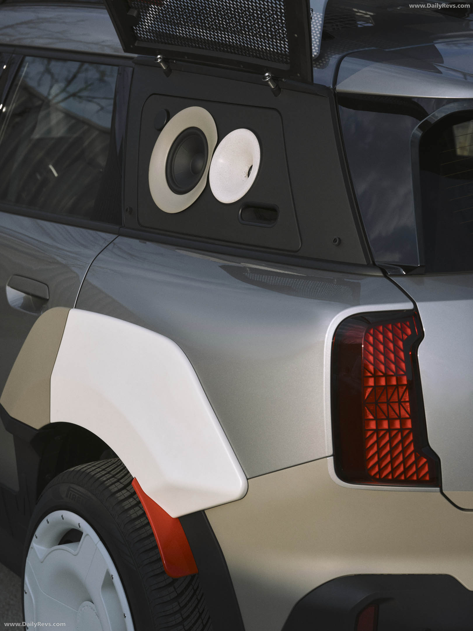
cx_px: 236
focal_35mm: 87
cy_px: 316
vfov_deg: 22.5
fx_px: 1585
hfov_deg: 17.0
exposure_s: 1/800
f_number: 7.1
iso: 640
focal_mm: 110
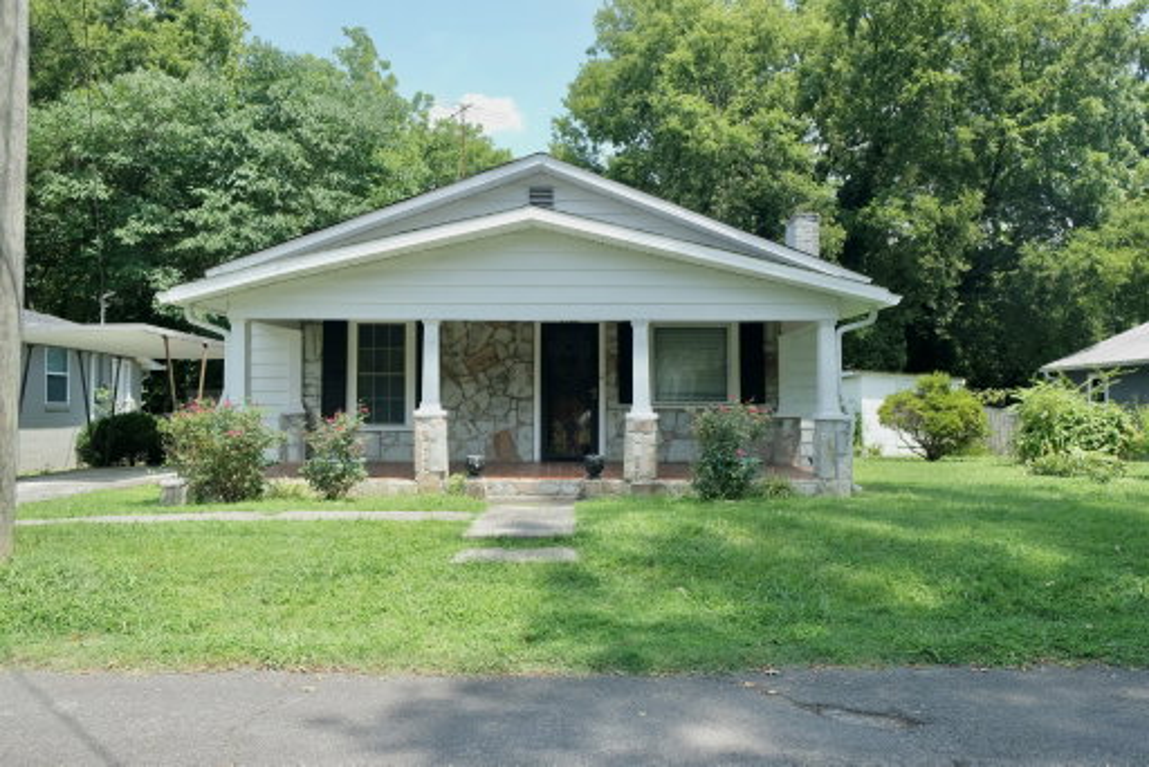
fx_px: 862
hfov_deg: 67.4
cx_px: 574
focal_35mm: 27
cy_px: 384
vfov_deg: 48.0
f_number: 5.6
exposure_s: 1/220
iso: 200
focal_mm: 18
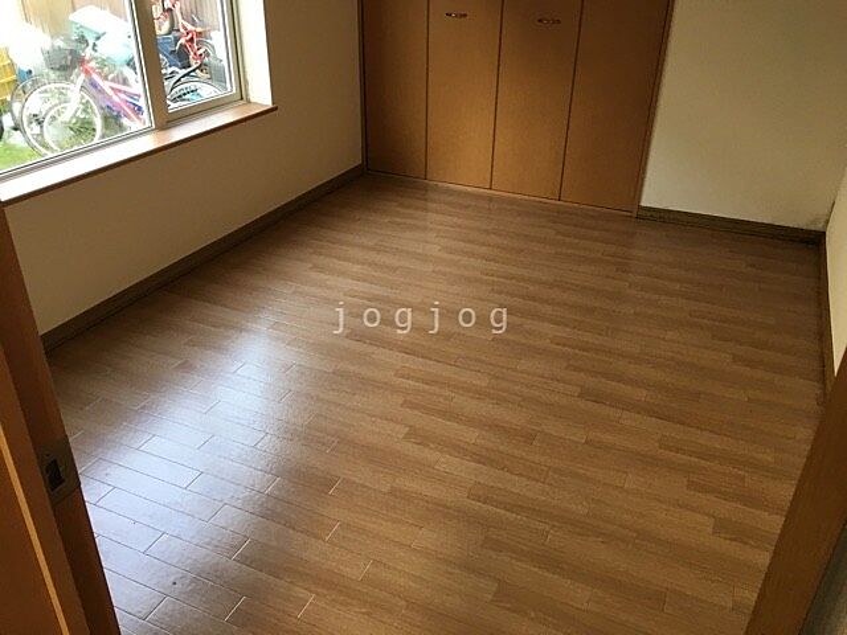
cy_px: 318
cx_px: 424
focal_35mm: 29
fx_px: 710
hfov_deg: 61.7
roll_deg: +0.0
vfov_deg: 48.2
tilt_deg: -32.8
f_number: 2.2
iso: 32
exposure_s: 1/30
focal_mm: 4.15
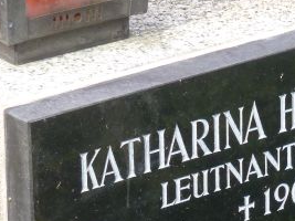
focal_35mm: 306
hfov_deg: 6.4
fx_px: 2607
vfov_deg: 4.9
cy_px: 176
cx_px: 425
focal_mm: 18.2
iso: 200
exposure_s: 1/200
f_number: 5.3
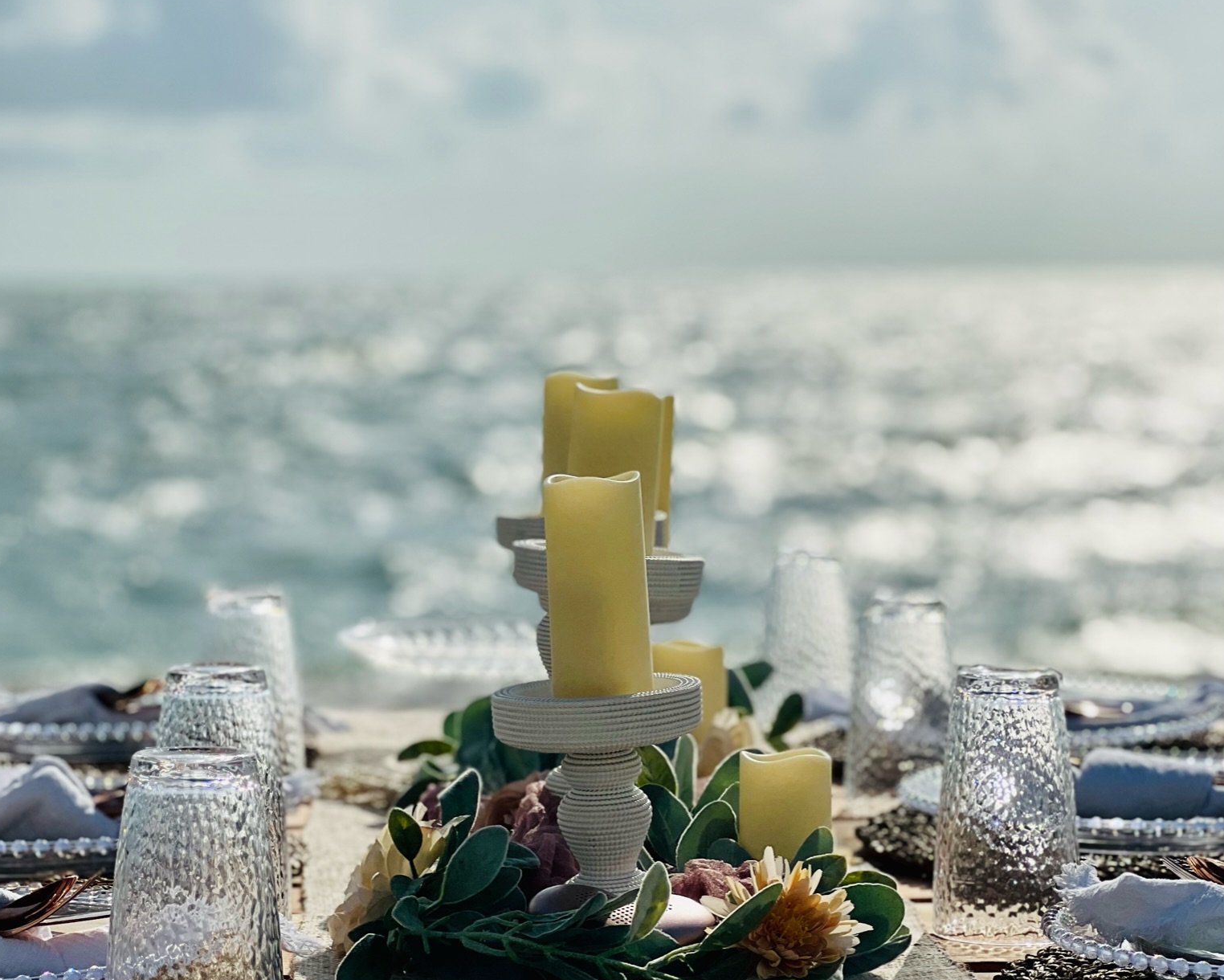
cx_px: 612
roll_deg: +1.2
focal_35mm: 101
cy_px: 561
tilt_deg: -3.2
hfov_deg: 19.0
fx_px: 3660
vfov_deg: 15.2
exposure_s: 1/3922
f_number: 2.8
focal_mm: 9
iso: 32
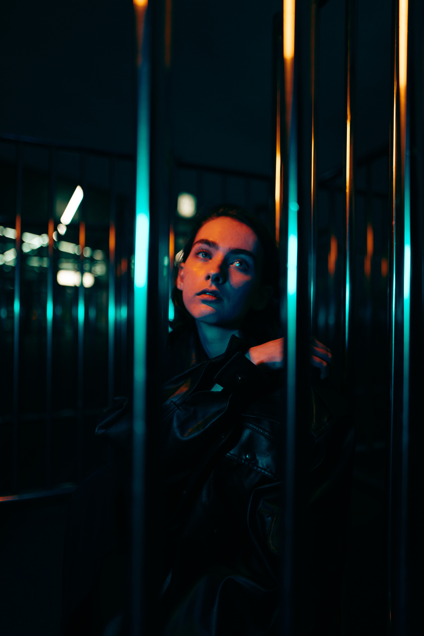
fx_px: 424
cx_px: 212
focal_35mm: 24
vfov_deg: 73.7
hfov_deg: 53.1
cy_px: 318
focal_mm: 24
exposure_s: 1/640
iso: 640
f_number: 1.4
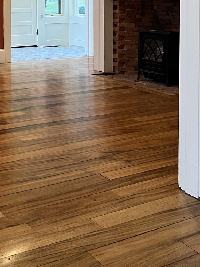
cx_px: -2
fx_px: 462
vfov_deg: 30.5
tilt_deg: -2.2
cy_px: 19
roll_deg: +0.9
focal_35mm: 60
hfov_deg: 23.4
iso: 160
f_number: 1.5
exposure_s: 1/60
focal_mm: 5.7
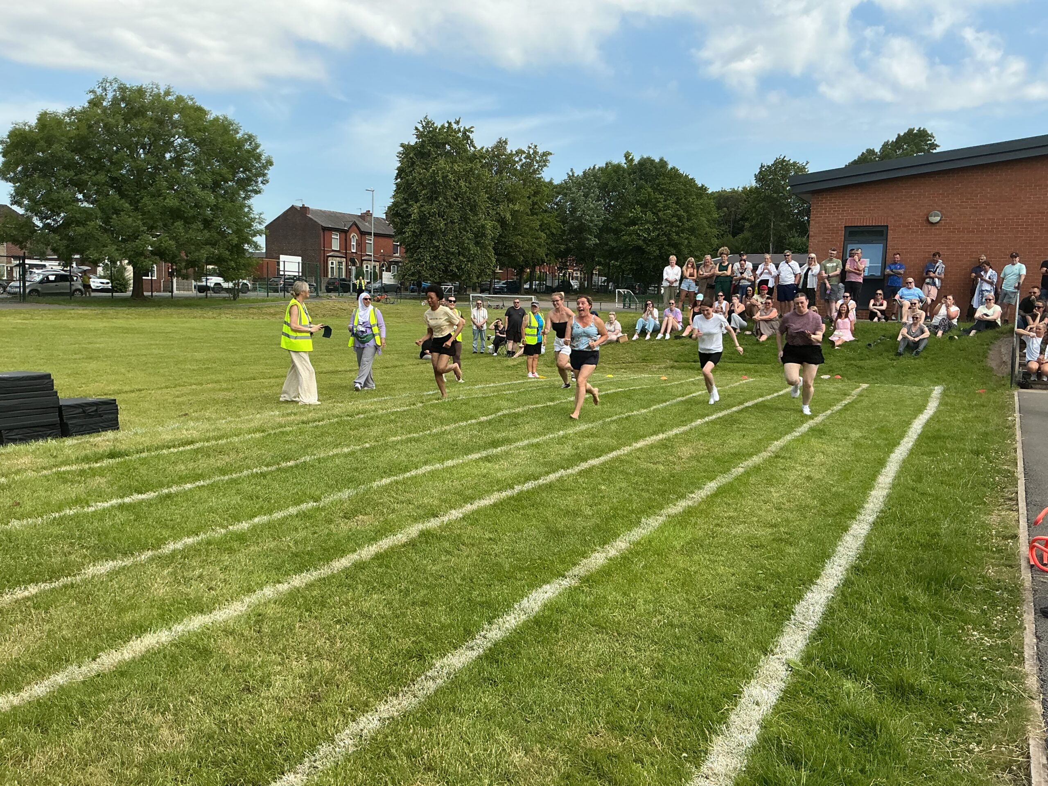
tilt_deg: -4.0
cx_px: 524
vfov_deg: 48.2
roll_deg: -1.4
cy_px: 393
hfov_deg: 61.7
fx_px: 878
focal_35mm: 29
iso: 25
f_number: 1.8
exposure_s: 1/1279
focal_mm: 3
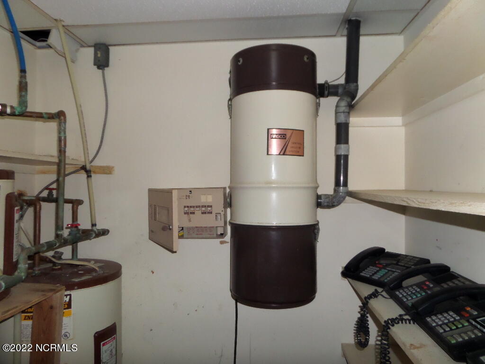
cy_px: 182
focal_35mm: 24
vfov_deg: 56.8
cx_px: 242
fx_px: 336
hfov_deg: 71.6
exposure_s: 1/8
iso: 400
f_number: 3.2
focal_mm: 4
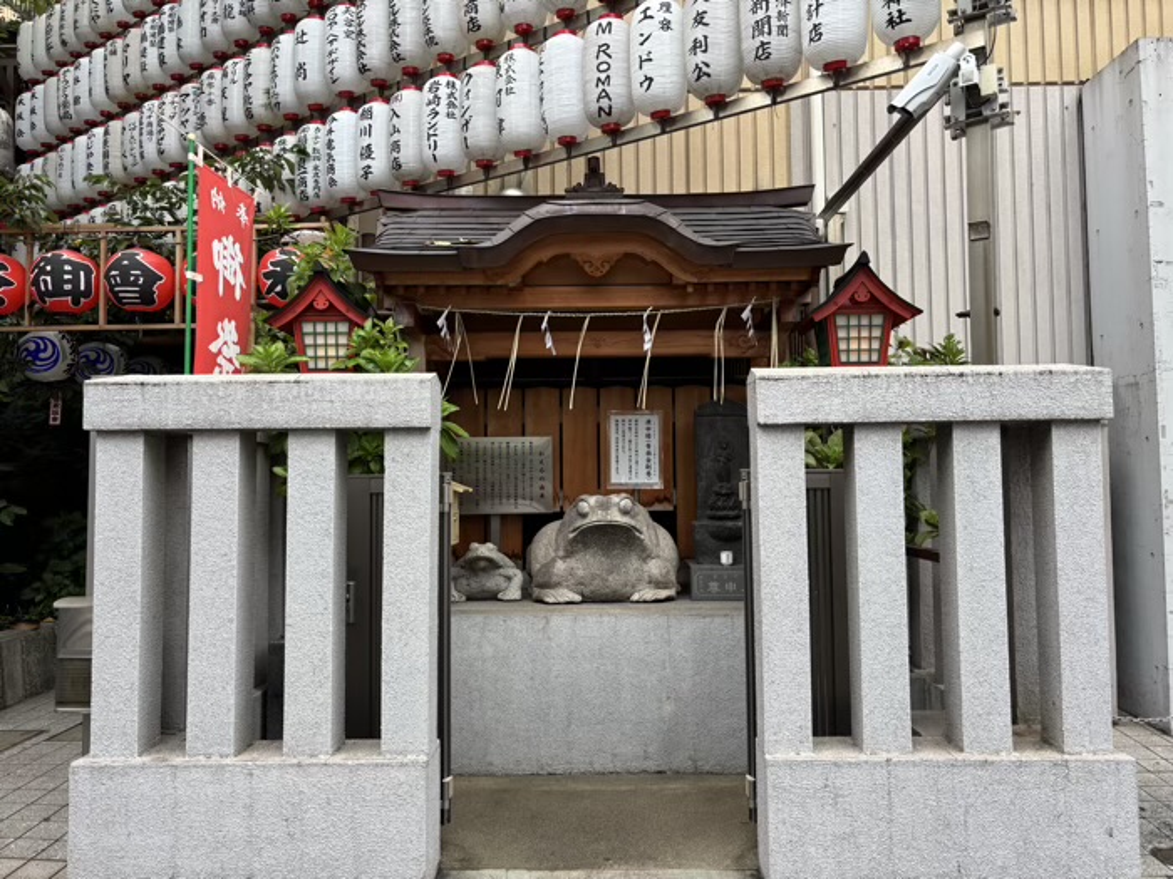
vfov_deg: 53.1
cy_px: 440
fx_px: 881
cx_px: 586
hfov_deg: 67.3
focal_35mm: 26
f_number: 1.6
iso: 50
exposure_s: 1/517
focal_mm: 5.96
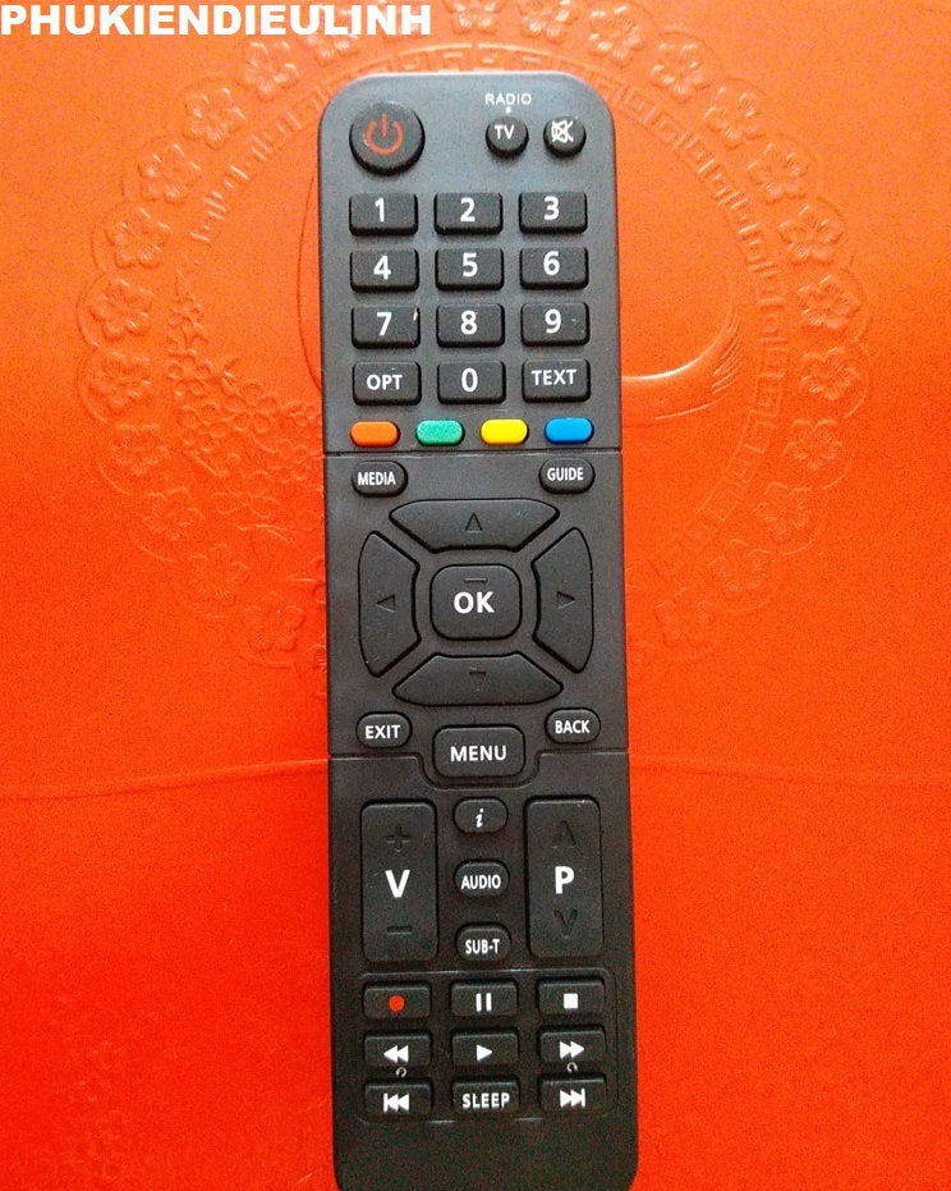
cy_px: 632
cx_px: 481
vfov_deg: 60.4
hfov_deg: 49.9
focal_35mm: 29
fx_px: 1021
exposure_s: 1/9
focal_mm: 3.7
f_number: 1.9
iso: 800
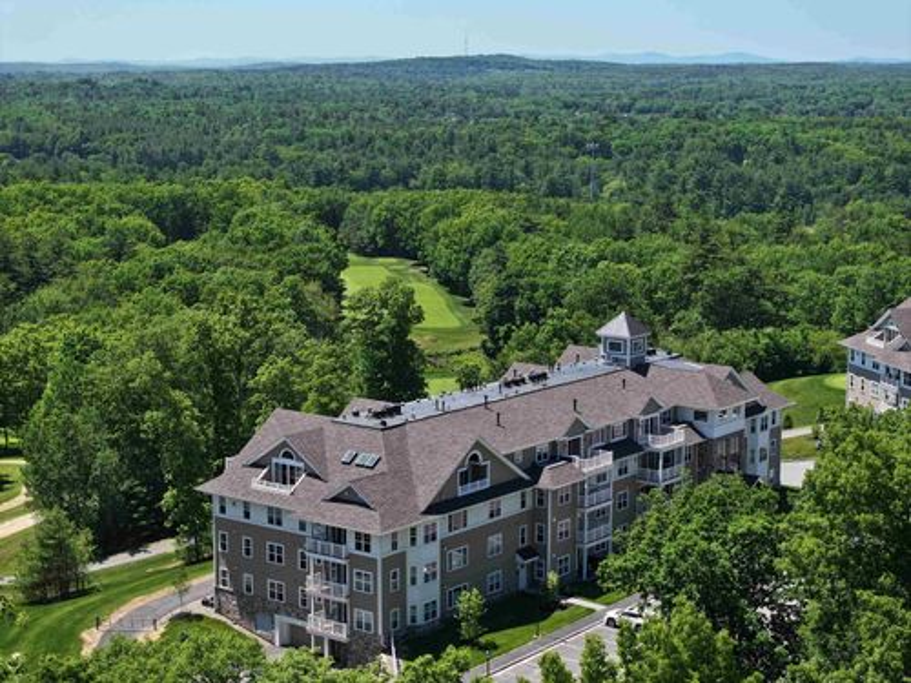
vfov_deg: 21.0
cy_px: 342
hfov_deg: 27.8
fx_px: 1842
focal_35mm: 70
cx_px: 456
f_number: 2.8
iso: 120
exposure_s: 1/1000
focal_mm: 19.35
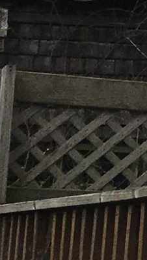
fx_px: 1674
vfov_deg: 8.9
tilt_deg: +10.3
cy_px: 15
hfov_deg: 3.9
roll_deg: -2.1
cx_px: 952
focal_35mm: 242
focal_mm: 4.15
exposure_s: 1/1202
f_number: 2.2
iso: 25
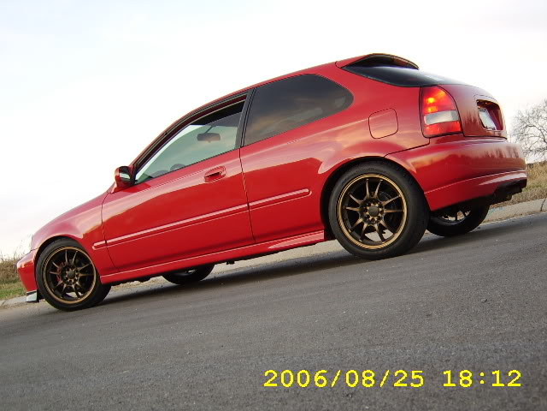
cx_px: 274
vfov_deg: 37.7
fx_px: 600
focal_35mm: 38
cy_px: 206
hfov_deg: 49.0
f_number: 2.7
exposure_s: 1/18
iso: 71
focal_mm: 9.86
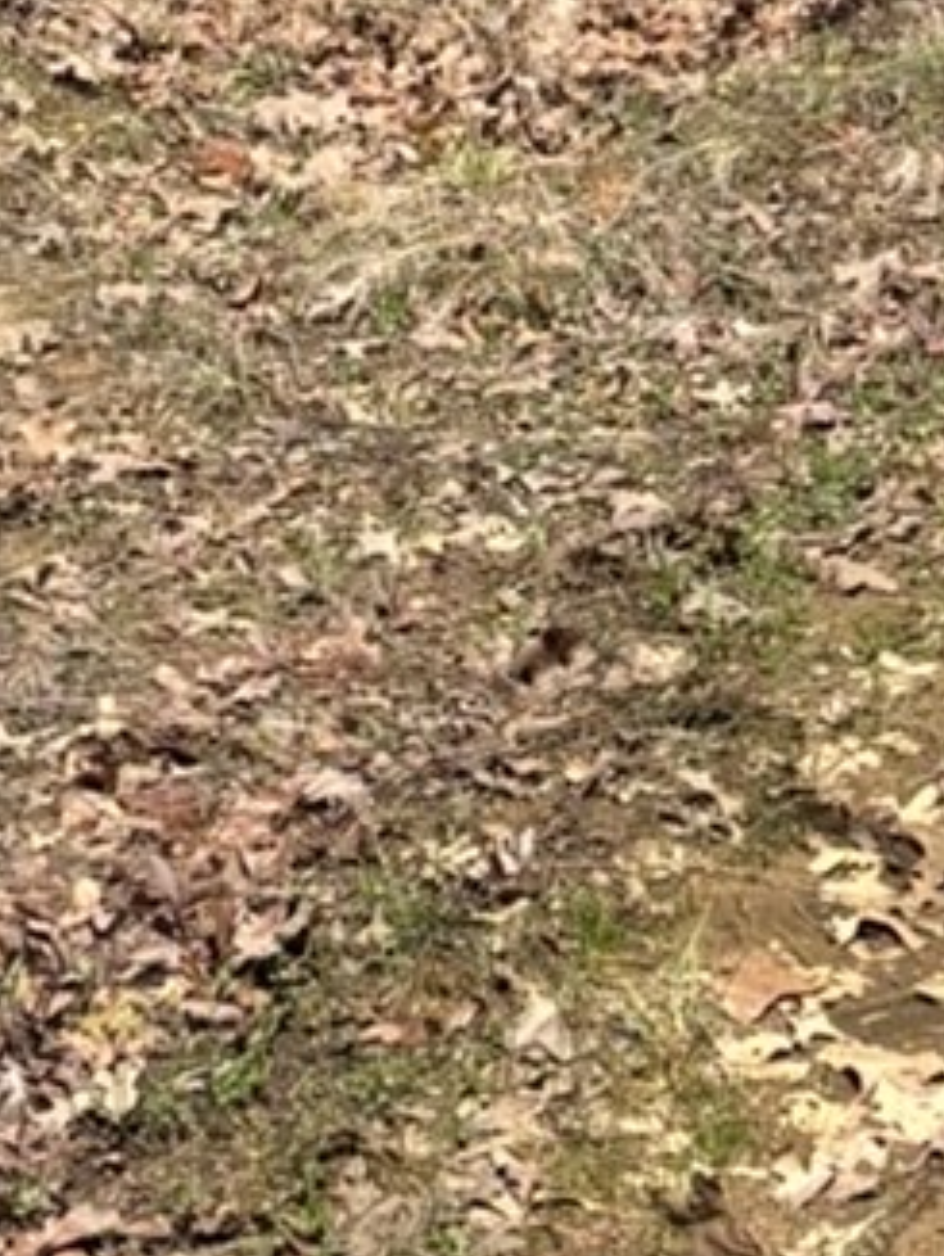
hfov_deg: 9.7
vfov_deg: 11.2
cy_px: -1572
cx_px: 547
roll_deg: +1.1
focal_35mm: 153
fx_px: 5556
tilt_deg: +4.2
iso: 50
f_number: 1.6
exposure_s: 1/2193
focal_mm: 5.96
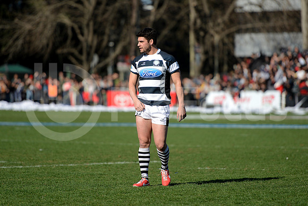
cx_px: 154
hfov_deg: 10.5
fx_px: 1669
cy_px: 103
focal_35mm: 195
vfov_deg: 7.0
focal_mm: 195
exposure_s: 1/2500
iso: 250
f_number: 2.8
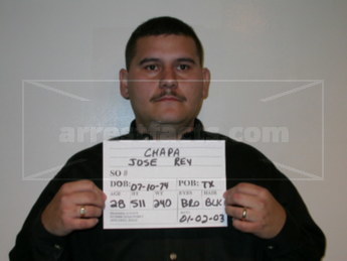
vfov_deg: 24.4
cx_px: 174
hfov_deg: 32.2
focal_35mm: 60
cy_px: 130
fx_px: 602
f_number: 3.1
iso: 100
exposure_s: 1/60.3
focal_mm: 12.6
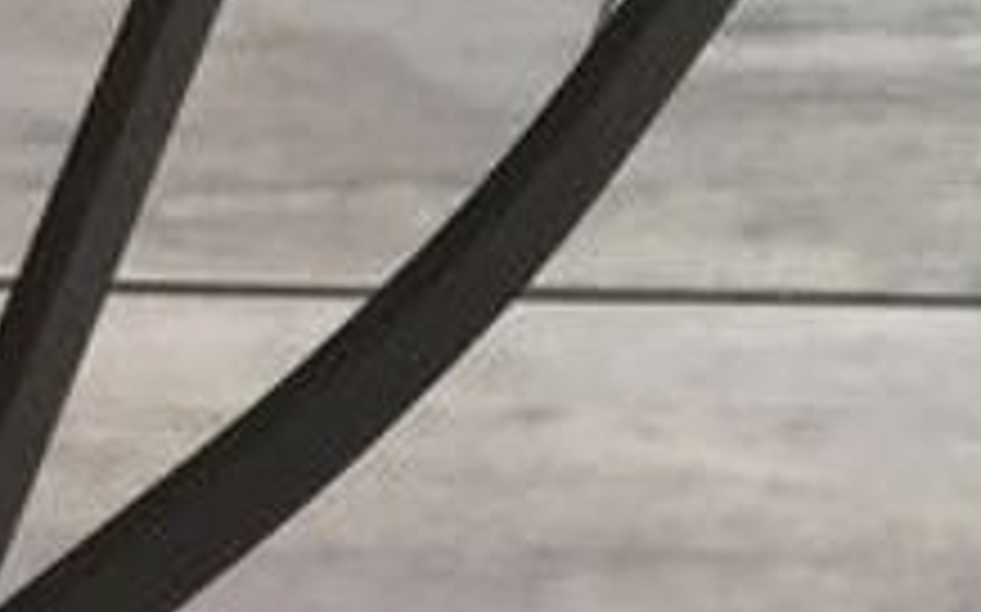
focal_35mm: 201
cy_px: -1357
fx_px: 5371
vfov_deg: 6.0
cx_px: 1696
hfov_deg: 9.9
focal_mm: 3.3
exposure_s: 1/100
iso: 40
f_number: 2.4
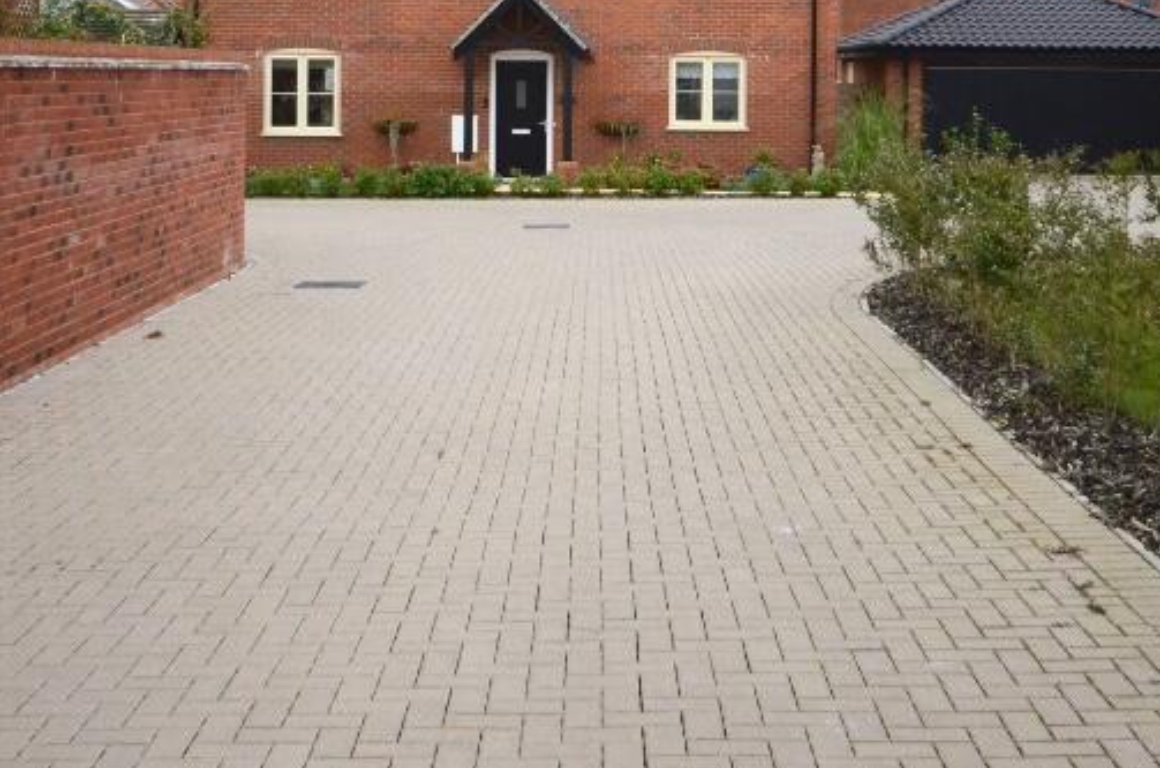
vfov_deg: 23.9
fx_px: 1768
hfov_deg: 36.3
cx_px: 586
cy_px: 90
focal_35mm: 55
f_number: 5.6
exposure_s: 1/1600
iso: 1100
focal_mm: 18
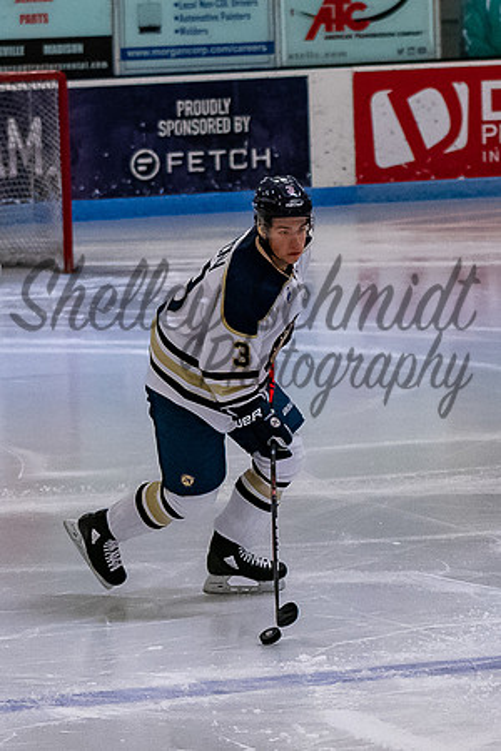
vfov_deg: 6.8
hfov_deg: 4.5
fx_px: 6348
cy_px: 273
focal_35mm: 304
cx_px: 298
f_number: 3.2
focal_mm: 82
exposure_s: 1/800
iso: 2500
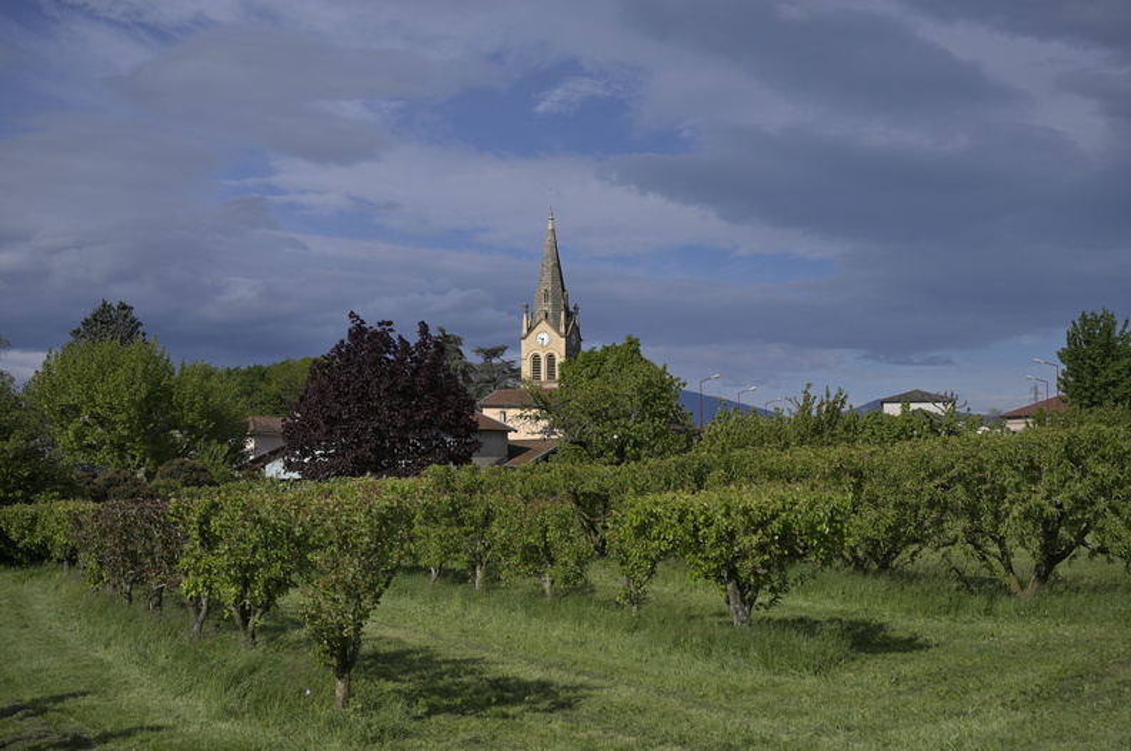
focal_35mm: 53
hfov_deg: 37.6
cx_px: 566
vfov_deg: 25.5
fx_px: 1663
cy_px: 376
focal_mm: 53
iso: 200
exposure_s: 1/3200
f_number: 5.6
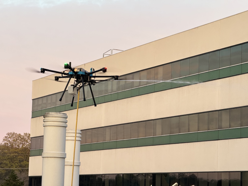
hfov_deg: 16.4
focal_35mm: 120
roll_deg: -2.2
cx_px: 124
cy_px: 93
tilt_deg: +6.4
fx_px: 860
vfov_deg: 12.3
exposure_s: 1/99
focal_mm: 15.66
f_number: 2.8
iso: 80
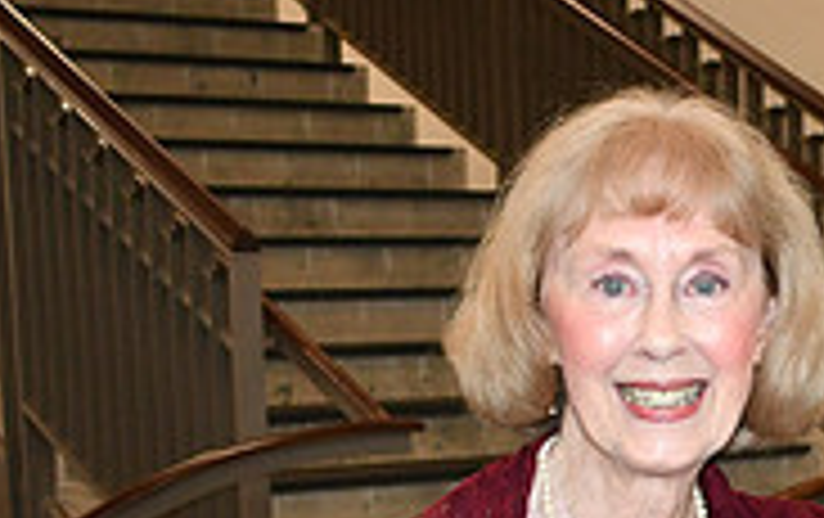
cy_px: 687
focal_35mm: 116
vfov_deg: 11.0
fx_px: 2609
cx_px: 847
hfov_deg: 17.5
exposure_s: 1/60
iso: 1100
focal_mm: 18
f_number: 3.5
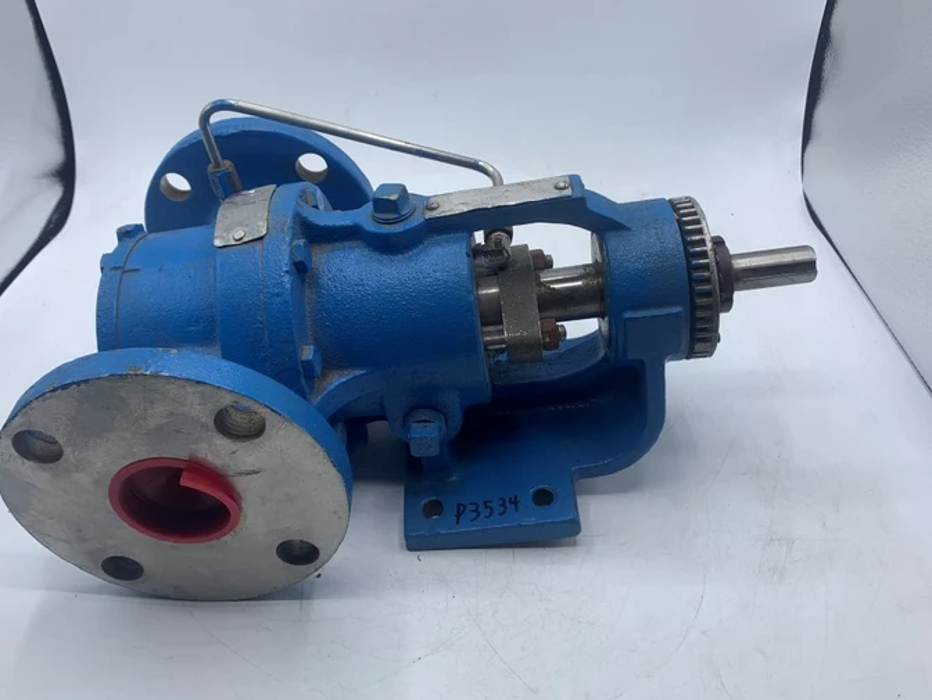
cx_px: 431
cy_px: 342
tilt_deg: -38.6
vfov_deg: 48.3
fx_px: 781
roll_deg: +0.7
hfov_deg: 61.6
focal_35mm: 29
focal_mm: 4.25
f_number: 1.8
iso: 25
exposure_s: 1/765
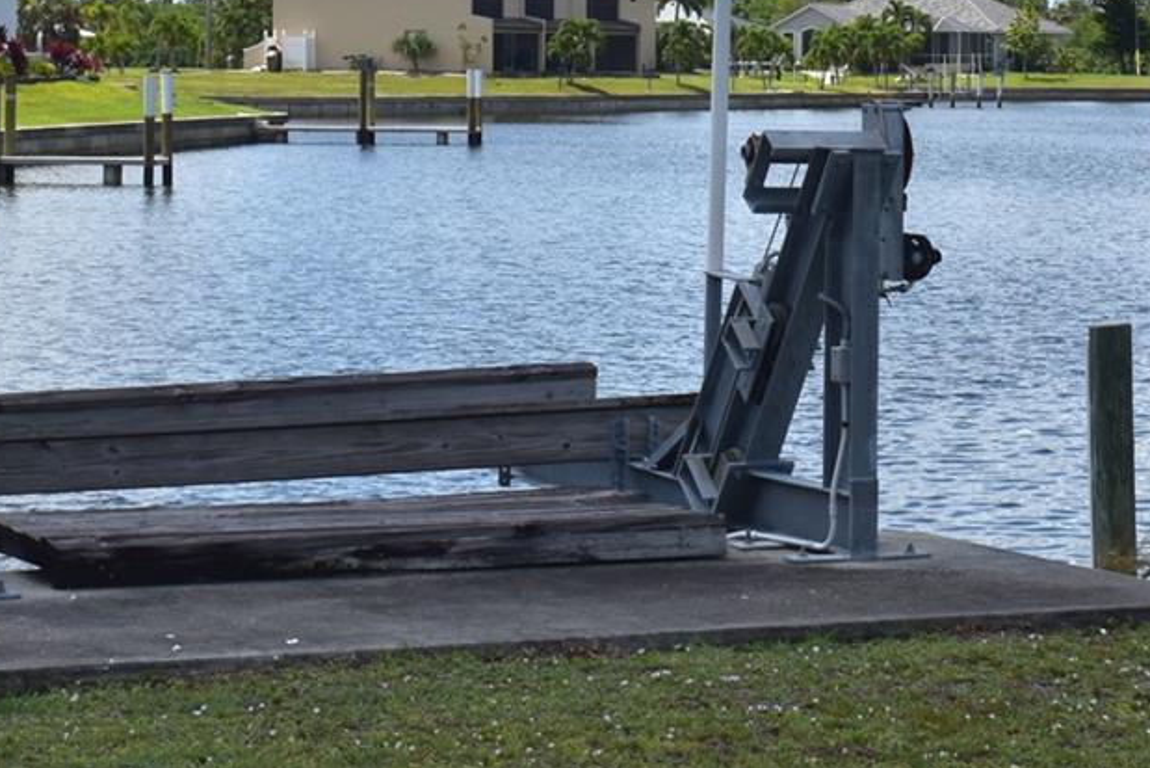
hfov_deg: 16.5
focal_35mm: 124
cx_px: 660
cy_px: -46
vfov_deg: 10.9
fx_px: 3962
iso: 100
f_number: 13
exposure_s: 1/200
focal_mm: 32
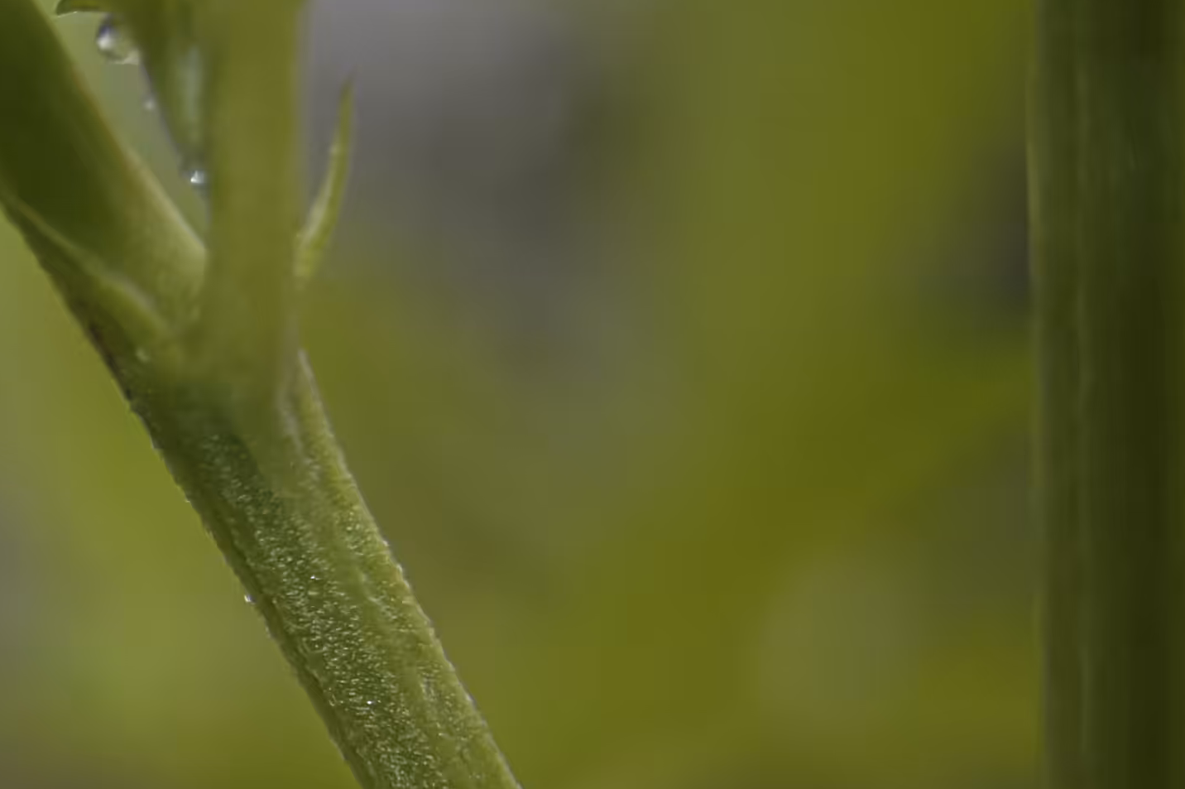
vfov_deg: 5.1
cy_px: 1170
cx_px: -624
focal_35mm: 265
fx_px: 8705
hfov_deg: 7.6
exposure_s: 1/125
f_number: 5.6
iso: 200
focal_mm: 55
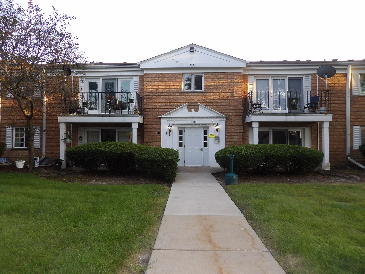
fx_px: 253
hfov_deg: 71.6
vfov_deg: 56.8
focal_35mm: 24
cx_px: 182
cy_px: 137
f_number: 3.2
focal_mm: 4.3
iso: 100
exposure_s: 1/90
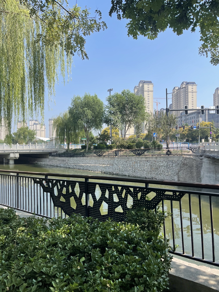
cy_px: 146
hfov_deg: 53.1
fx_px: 219
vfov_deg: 67.3
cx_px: 110
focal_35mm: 26
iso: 32
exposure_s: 1/2165
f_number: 1.6
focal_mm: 5.1
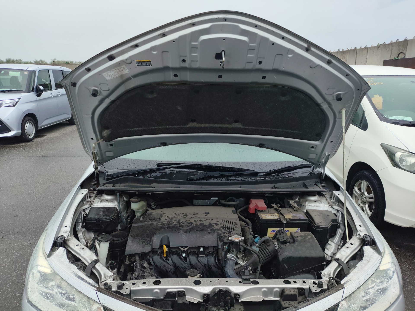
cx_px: 208
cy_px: 156
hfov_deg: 69.4
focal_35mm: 25
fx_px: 300
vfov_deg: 54.9
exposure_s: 1/1224
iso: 50
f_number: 1.79
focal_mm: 4.71
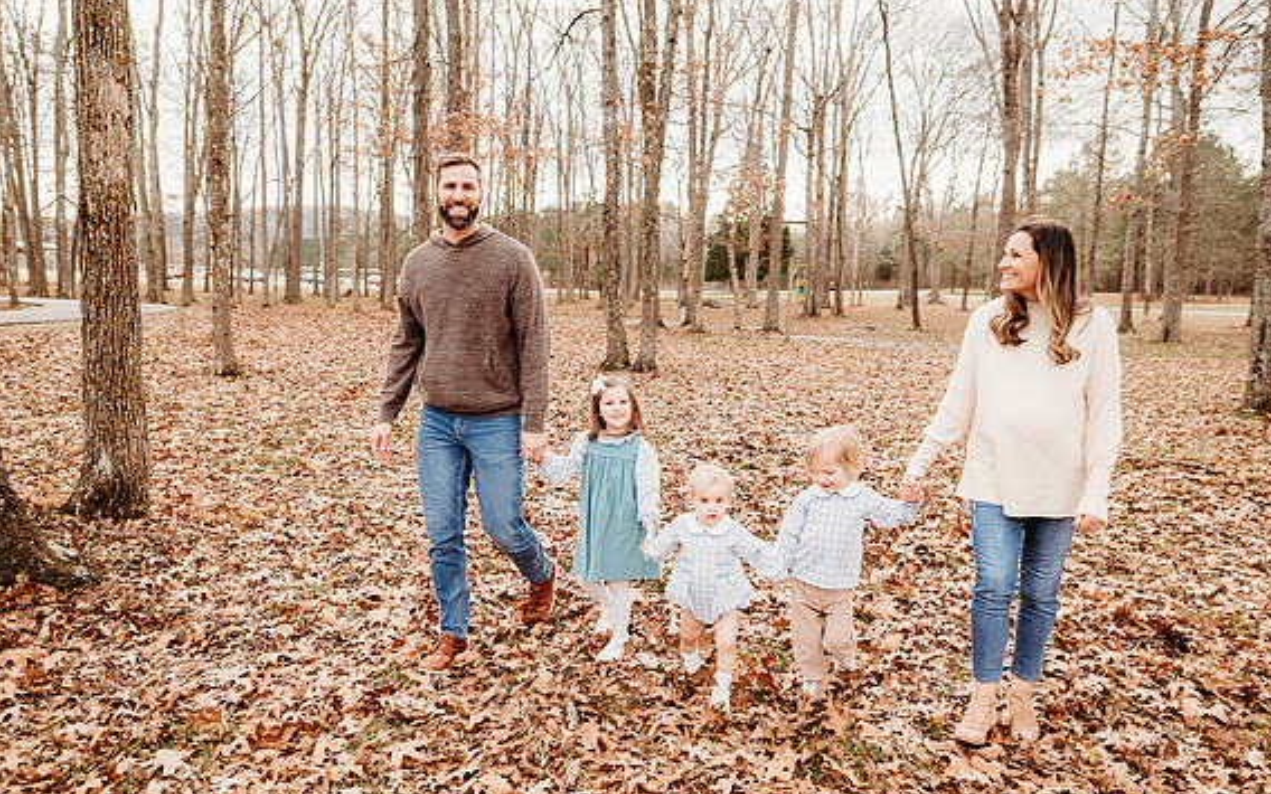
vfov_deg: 49.3
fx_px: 866
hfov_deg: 72.5
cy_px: 393
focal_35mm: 25
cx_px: 647
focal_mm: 24
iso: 200
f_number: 3.2
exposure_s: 1/250
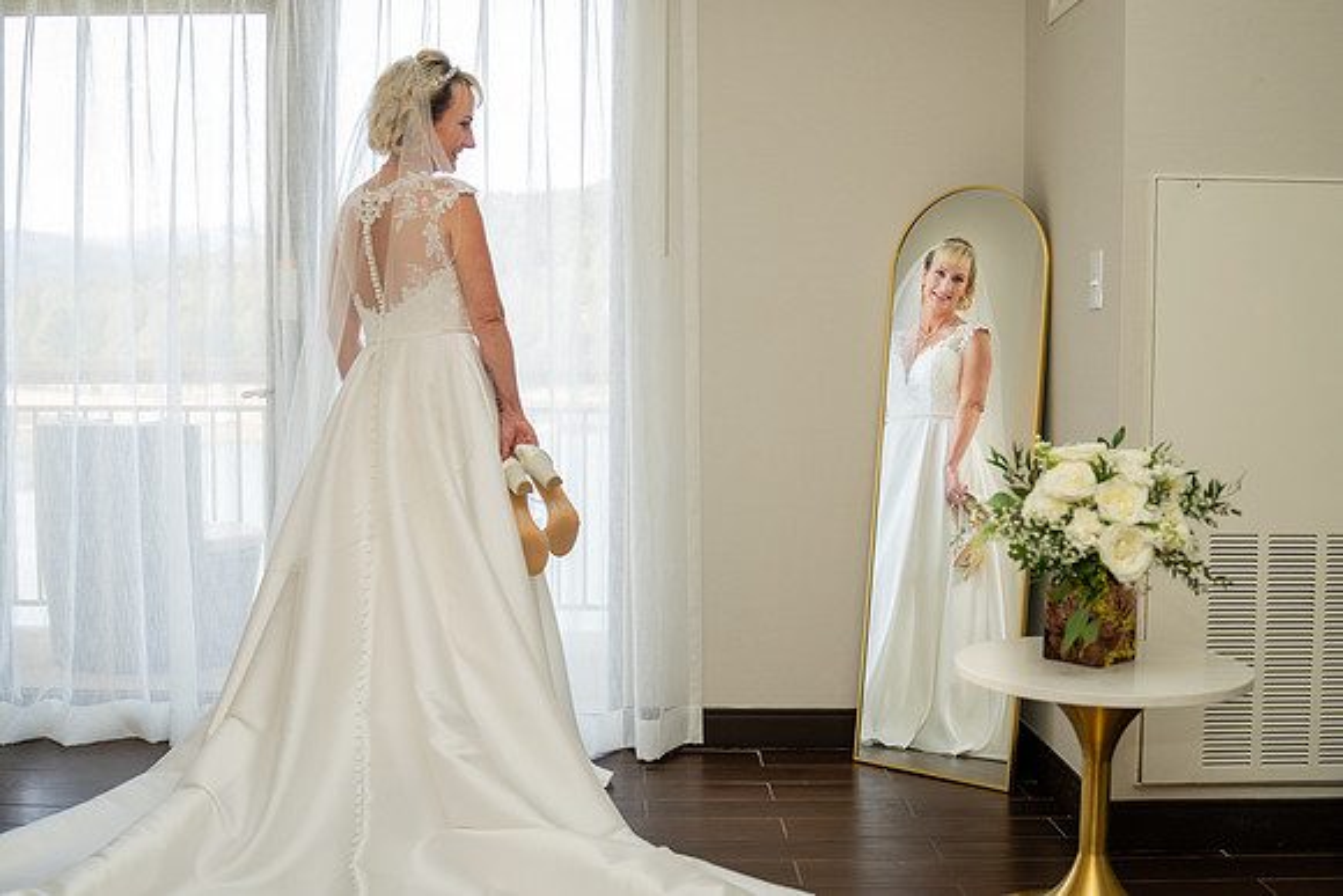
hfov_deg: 48.3
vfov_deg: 33.3
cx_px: 640
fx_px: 1496
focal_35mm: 40
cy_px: 474
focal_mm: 35
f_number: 2.8
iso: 250
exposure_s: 1/125
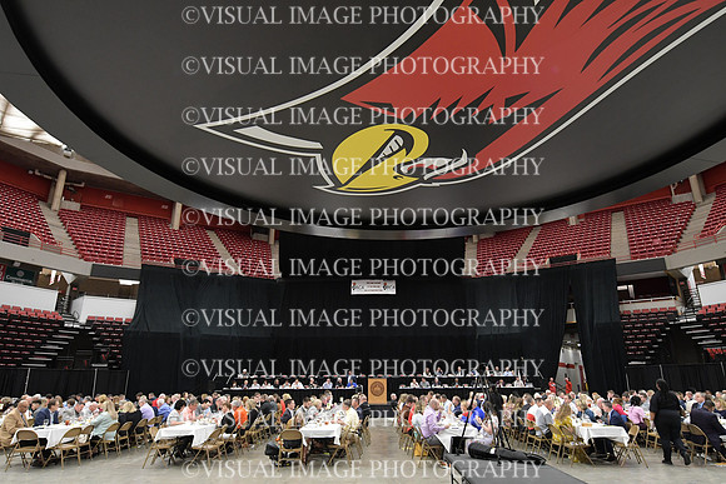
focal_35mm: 21
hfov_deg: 81.2
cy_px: 242
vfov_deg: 59.5
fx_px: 424
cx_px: 363
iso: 2500
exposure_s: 1/250
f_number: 3.5
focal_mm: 14
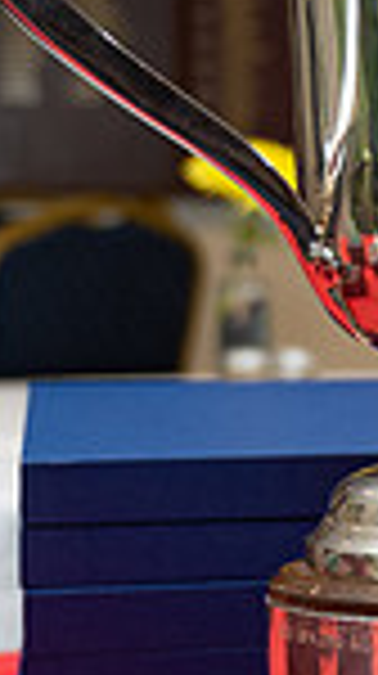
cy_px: 364
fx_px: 2610
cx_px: 1152
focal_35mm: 146
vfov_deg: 14.7
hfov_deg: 7.3
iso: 200
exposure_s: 1/50
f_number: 4
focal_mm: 24
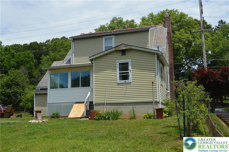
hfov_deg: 49.6
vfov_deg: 34.1
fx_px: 248
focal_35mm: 39
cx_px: 114
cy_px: 76
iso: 100
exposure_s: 1/250
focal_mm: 26
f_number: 8
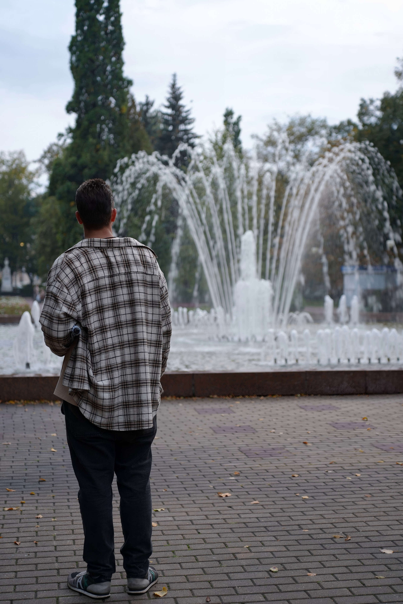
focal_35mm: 50
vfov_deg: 39.6
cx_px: 202
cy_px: 302
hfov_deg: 27.0
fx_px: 840
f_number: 2.8
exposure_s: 1/50
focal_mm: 50
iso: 250
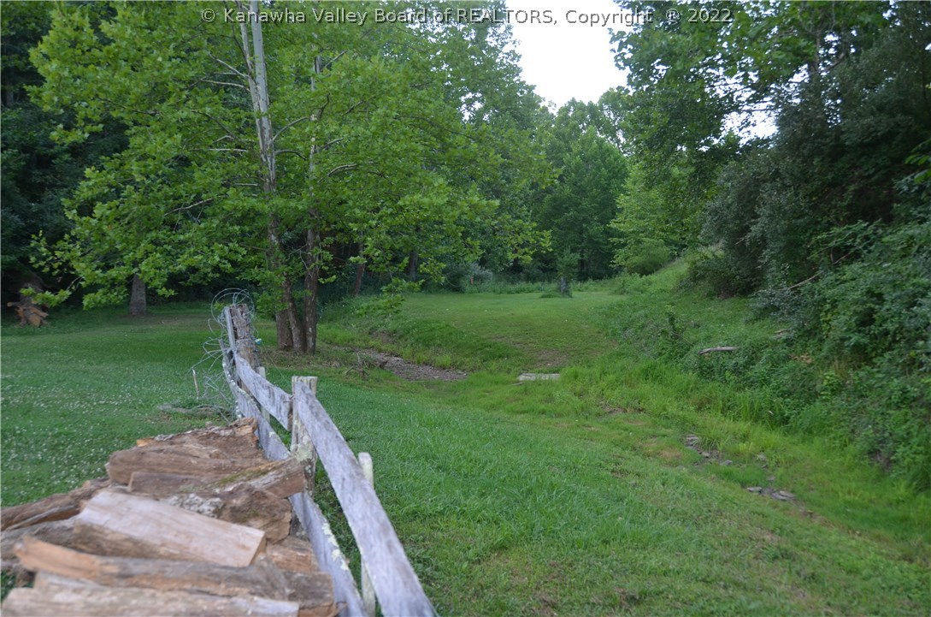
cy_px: 308
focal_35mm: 30
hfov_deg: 62.0
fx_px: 774
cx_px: 466
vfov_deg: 43.4
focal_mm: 20
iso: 200
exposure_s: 1/160
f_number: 3.5
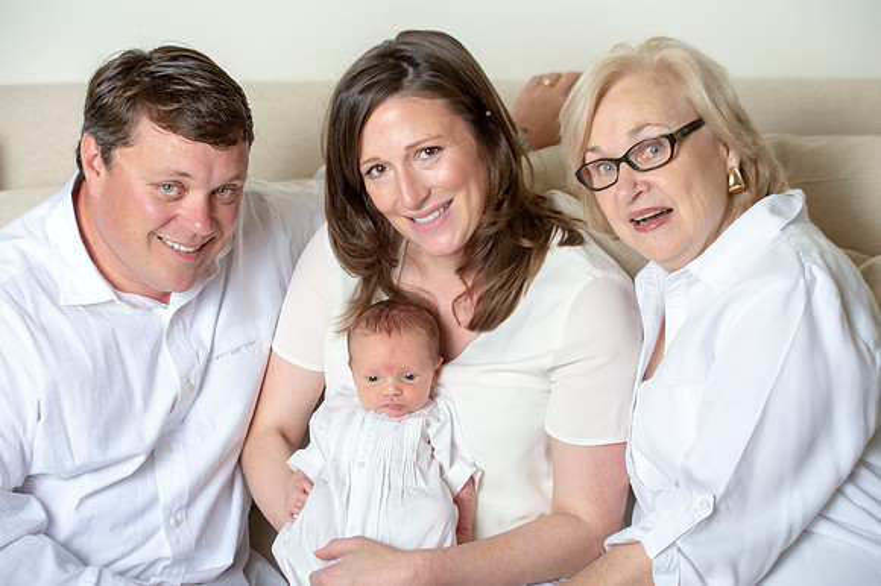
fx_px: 1712
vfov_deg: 19.4
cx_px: 440
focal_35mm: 70
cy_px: 293
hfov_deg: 28.9
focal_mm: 70
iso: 200
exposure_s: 1/160
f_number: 5.6
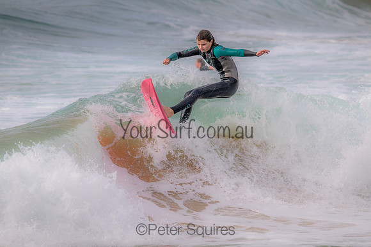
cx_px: 212
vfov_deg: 2.6
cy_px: 142
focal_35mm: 529
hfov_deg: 3.9
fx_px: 5453
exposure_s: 1/2000
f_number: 10
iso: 1000
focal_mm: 460
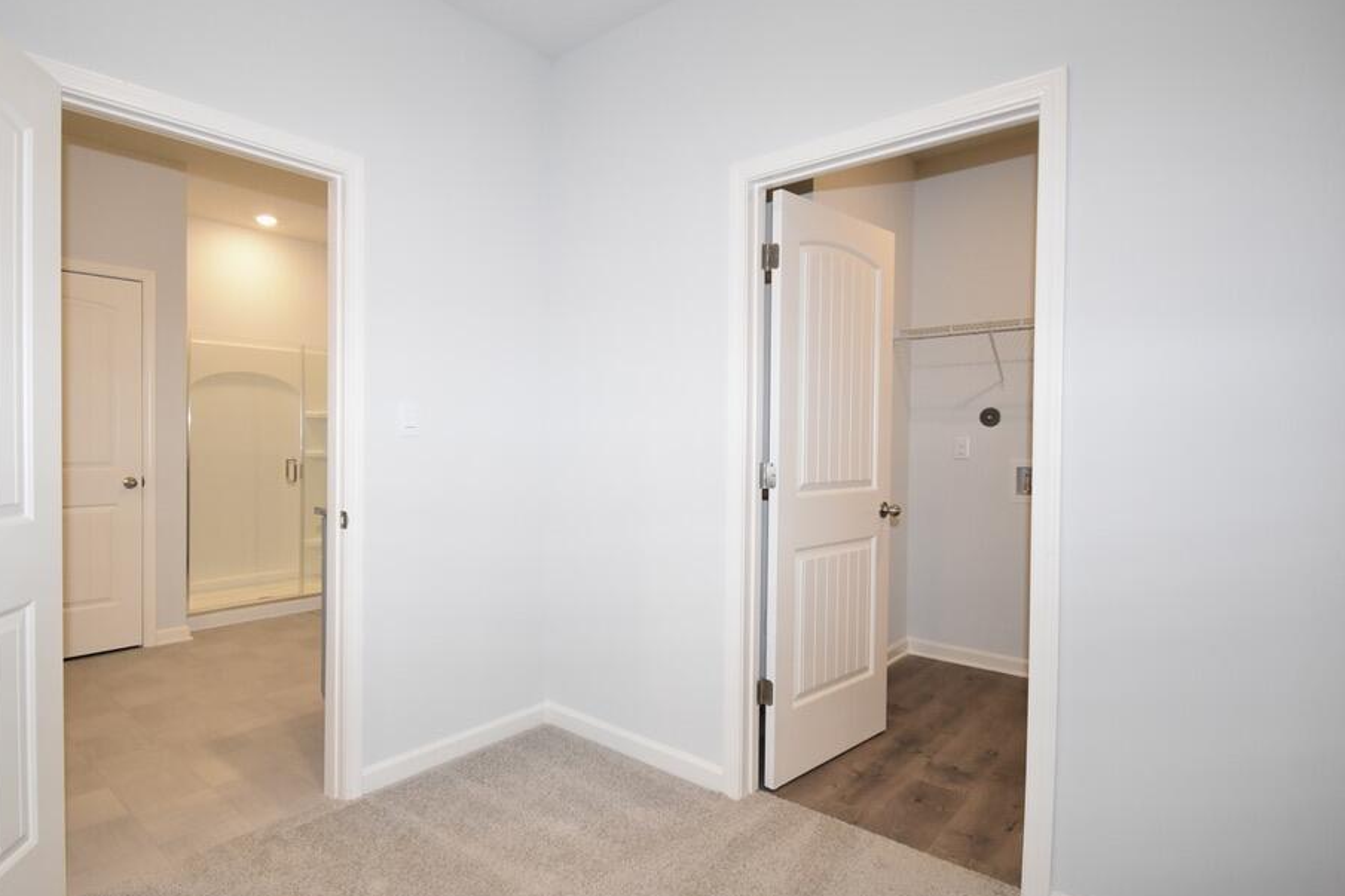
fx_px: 672
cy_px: 458
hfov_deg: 89.2
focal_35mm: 18
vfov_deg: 67.4
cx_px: 560
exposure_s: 1/60
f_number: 4.5
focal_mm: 10
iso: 1100
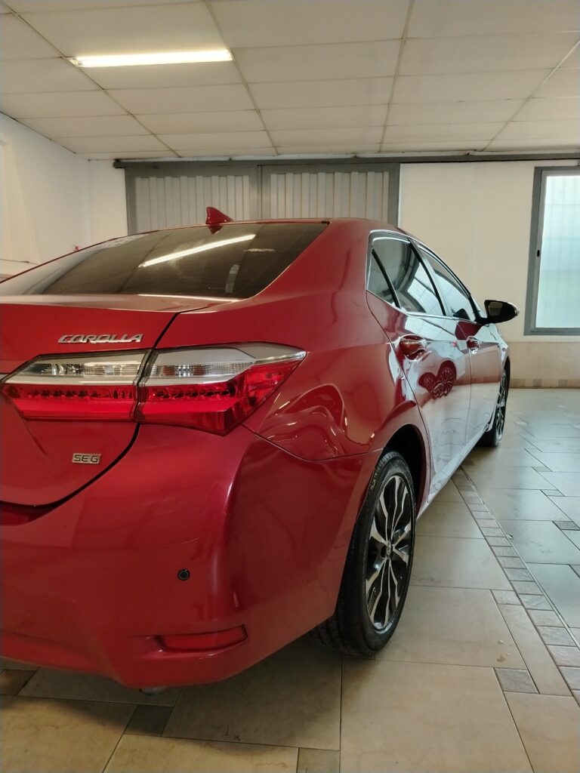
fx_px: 536
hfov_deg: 56.8
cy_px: 386
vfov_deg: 71.6
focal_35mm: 24
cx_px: 290
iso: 988
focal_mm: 5.25
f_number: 1.75
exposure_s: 1/33.3
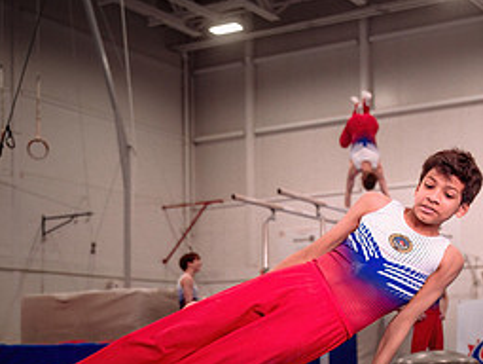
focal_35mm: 70
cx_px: 431
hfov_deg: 26.8
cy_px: 318
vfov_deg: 20.7
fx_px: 978
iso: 1600
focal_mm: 31
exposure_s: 1/800
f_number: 2.8
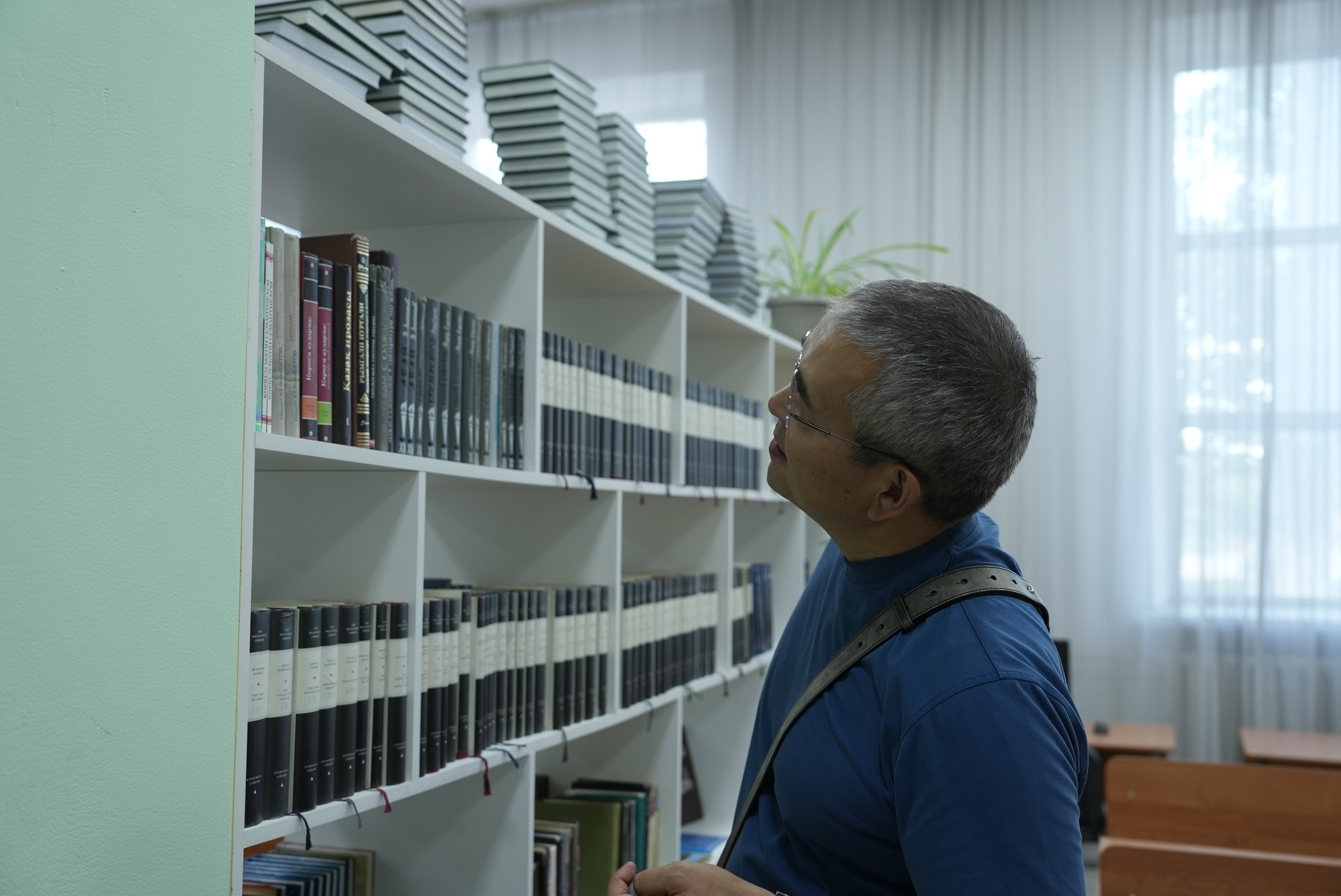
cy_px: 448
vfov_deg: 36.9
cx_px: 670
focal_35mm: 36
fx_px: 1342
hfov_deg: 53.1
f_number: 4
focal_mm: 36
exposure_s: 1/40
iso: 400
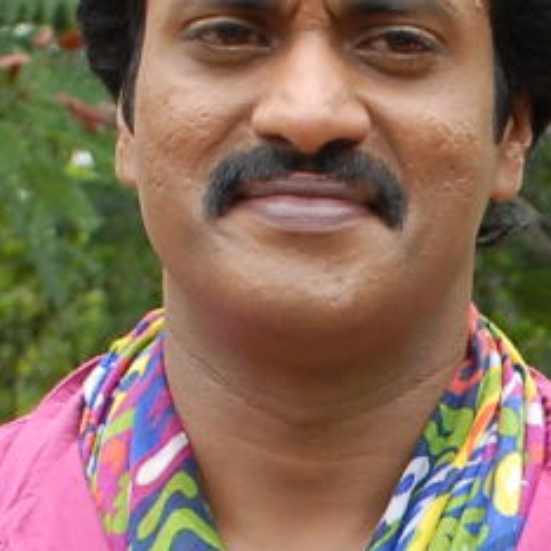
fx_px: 4412
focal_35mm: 245
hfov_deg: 7.1
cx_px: 737
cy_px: 765
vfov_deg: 7.1
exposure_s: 1/250
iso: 250
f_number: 5.6
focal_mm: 28
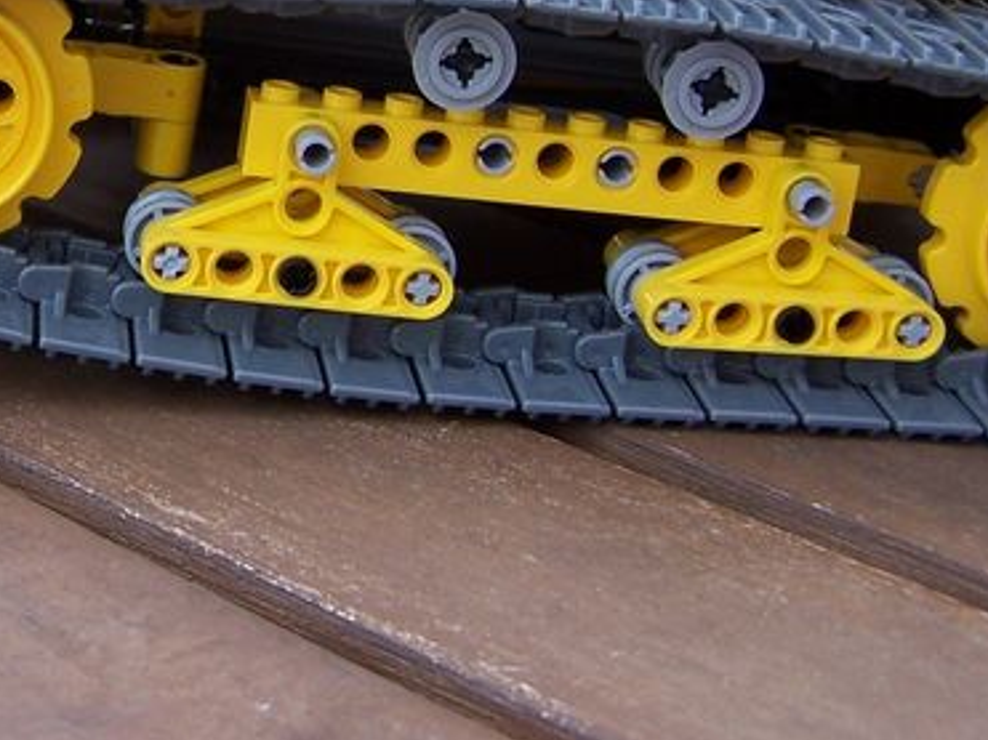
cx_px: 21
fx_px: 2340
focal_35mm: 82
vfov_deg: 17.6
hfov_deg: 23.0
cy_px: 27
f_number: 2.8
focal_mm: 6.3
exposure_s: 1/180
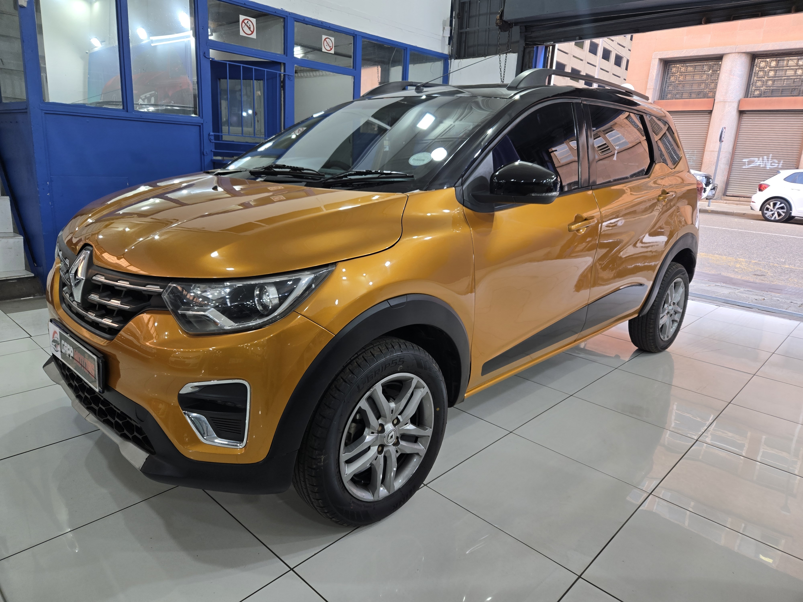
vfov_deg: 58.9
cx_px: 402
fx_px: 534
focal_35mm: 23
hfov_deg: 73.9
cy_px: 301
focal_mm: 5.4
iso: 50
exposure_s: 1/100
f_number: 1.8
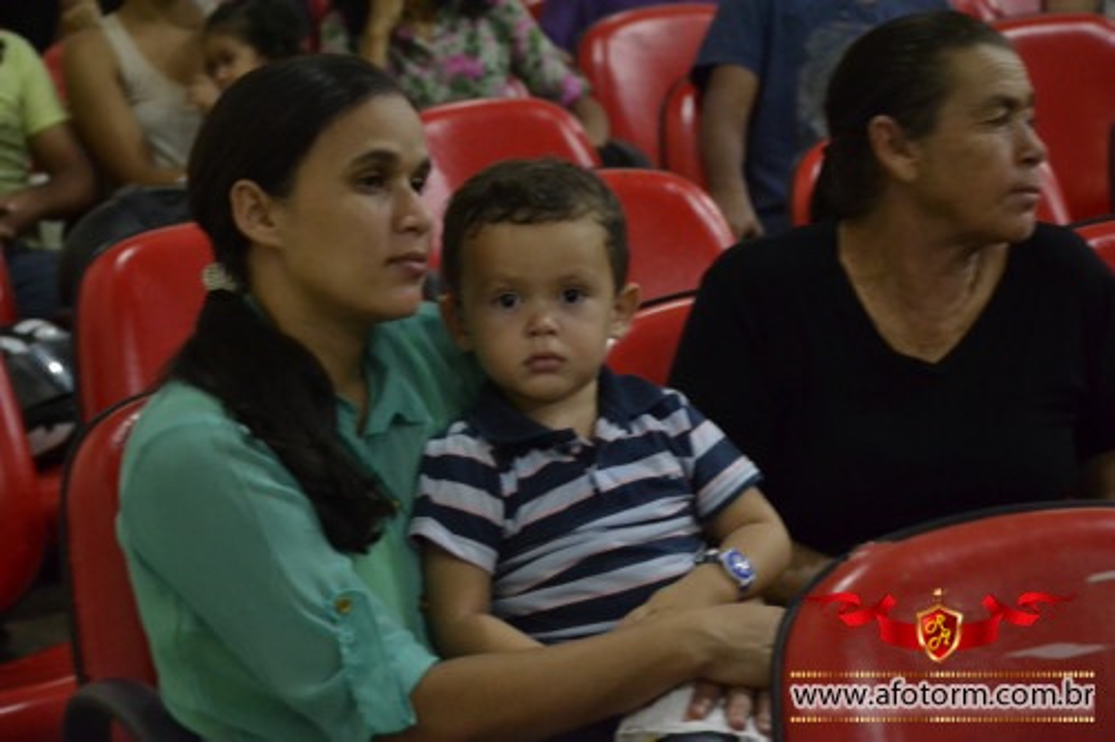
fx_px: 3251
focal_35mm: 105
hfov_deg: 19.5
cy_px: 371
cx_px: 558
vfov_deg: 13.0
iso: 3200
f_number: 5.3
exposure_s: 1/15
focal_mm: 70
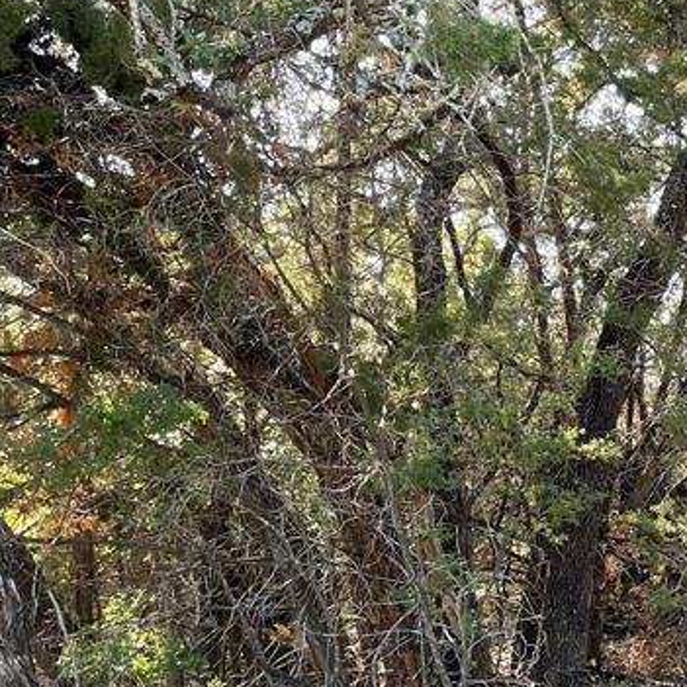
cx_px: 877
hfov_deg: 23.0
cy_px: 572
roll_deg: -0.7
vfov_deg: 25.2
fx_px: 1504
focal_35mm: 67
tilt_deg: -5.0
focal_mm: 5.1
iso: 50
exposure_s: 1/121
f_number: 1.6
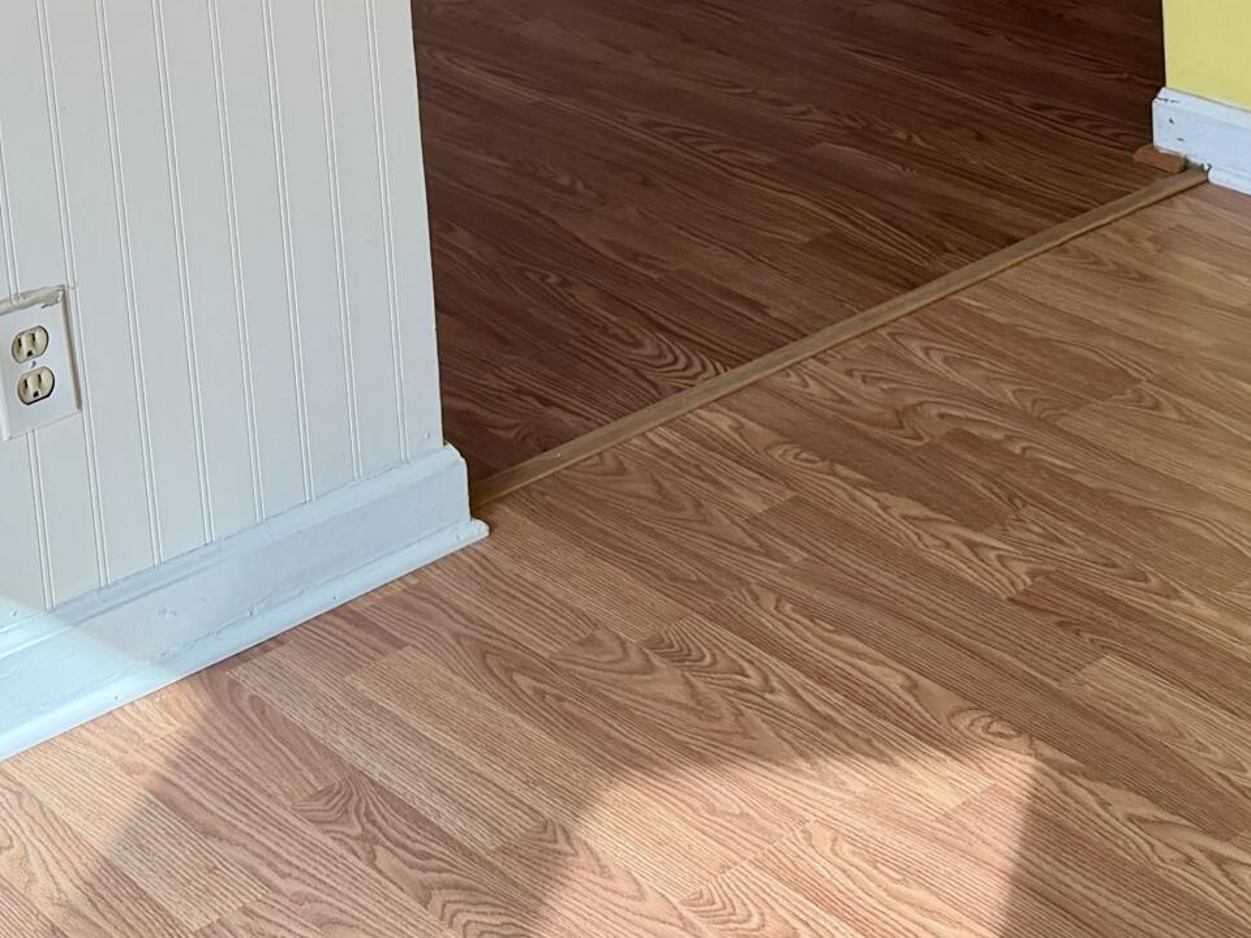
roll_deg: +2.2
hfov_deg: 25.3
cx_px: 1099
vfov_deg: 18.1
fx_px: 2710
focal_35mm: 75
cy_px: -335
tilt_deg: -12.9
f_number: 1.78
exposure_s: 1/209
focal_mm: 6.76
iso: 160
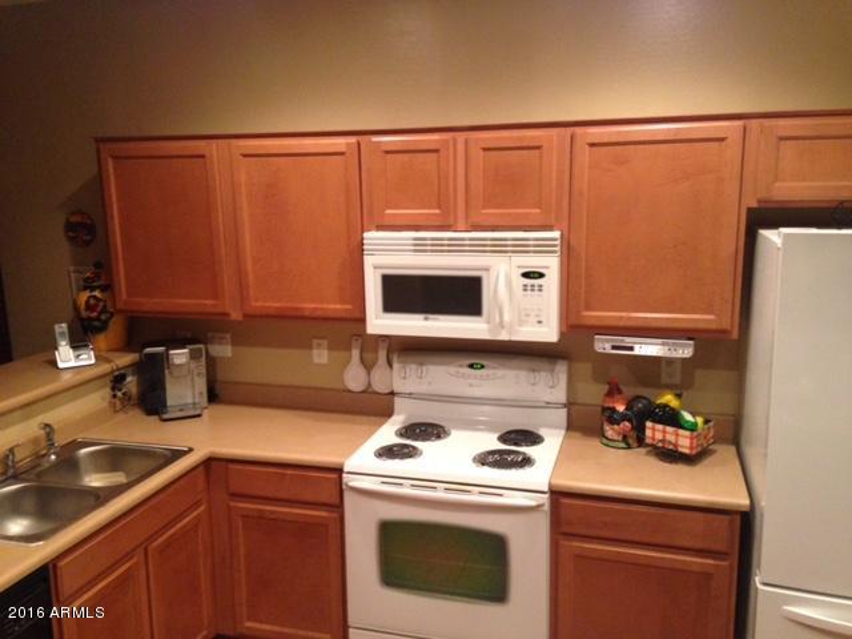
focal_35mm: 33
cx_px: 426
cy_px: 320
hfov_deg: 55.4
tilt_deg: -12.6
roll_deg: +2.2
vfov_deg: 42.9
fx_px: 812
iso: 250
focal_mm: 4.12
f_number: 2.4
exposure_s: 1/20
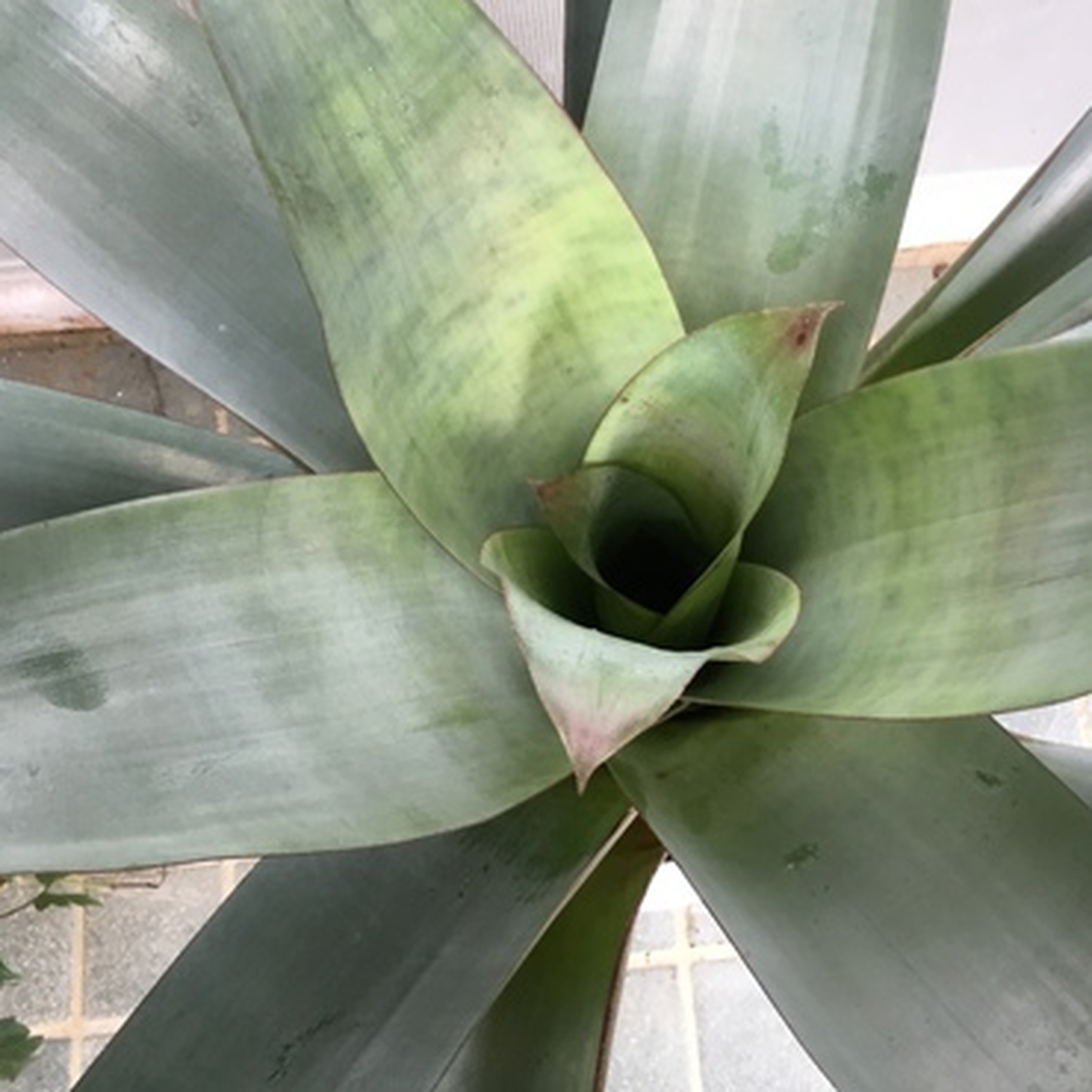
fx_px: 1321
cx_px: 652
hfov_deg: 44.7
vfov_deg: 44.9
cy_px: 542
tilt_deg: -71.1
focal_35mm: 37
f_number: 2.4
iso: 40
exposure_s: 1/30
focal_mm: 3.3
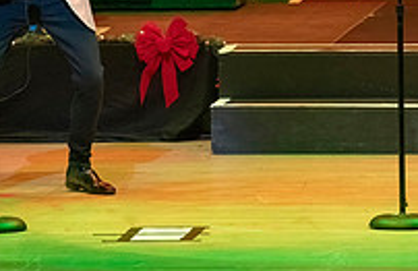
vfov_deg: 1.8
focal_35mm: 733
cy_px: -83
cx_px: 317
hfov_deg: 2.8
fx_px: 8440
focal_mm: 250
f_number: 8
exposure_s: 1/320
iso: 5000
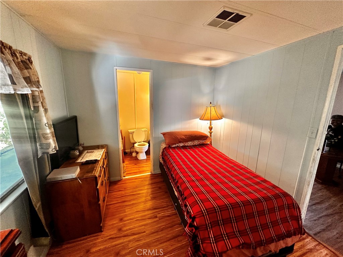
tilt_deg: -9.8
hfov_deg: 102.1
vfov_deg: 85.7
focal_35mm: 14
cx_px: 172
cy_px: 128
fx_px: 139
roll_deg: +0.6
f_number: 2.2
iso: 250
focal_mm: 2.22
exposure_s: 1/60
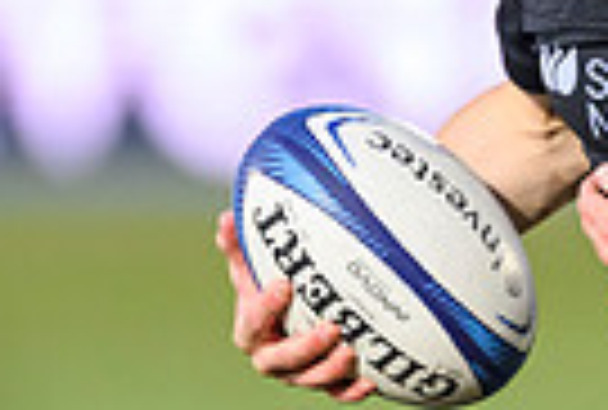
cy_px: 310
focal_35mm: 1915
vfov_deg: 0.7
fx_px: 32451
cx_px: 1033
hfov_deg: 1.1
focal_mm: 400
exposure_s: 1/1000
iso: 6400
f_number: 2.8
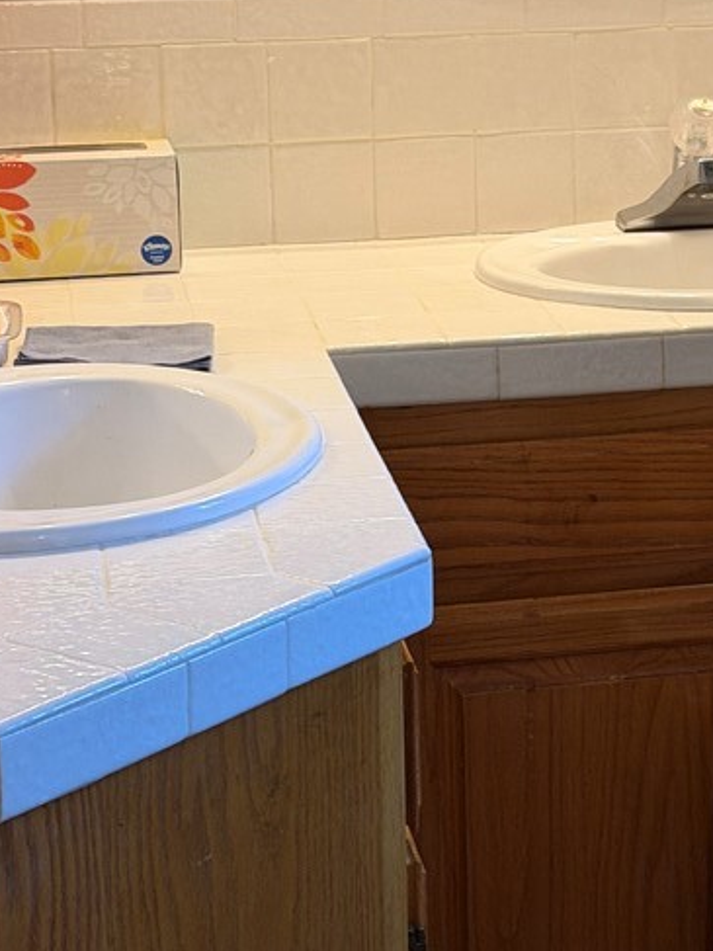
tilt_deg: -11.9
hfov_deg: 14.4
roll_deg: +0.3
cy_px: 236
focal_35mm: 101
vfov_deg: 19.3
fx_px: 2775
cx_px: 705
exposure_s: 1/60
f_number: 1.78
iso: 250
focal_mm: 6.76
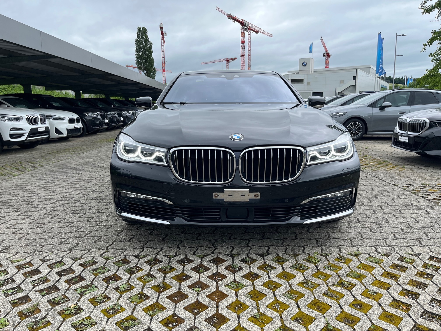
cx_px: 220
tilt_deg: -9.8
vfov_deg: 53.1
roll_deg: +1.4
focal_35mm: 26
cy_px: 166
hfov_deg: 67.3
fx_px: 331
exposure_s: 1/1266
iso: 50
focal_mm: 5.1
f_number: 1.6
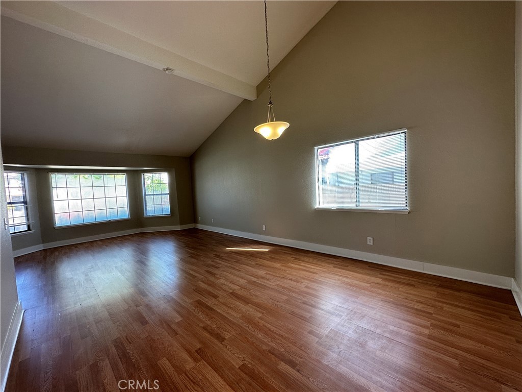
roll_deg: +3.2
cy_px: 196
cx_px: 261
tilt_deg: -3.2
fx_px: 211
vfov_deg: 85.7
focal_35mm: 14
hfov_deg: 102.1
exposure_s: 1/120
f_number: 2.2
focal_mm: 2.22
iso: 80
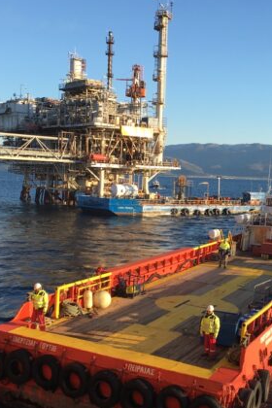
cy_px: 218
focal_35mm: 50
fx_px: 567
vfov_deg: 39.6
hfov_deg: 26.9
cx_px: 172
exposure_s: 1/591
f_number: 2.2
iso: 25
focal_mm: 4.15
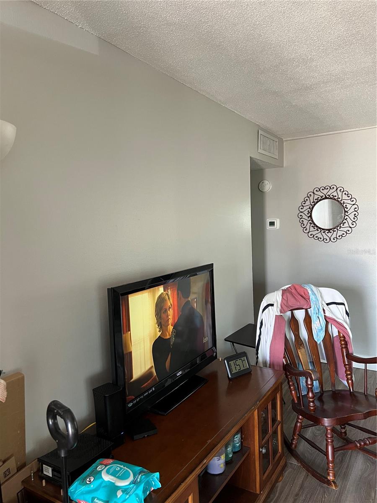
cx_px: 188
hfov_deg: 53.1
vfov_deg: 67.3
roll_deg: +0.8
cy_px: 252
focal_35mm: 26
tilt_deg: -4.6
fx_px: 378
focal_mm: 5.7
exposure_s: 1/60
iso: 250
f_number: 1.5
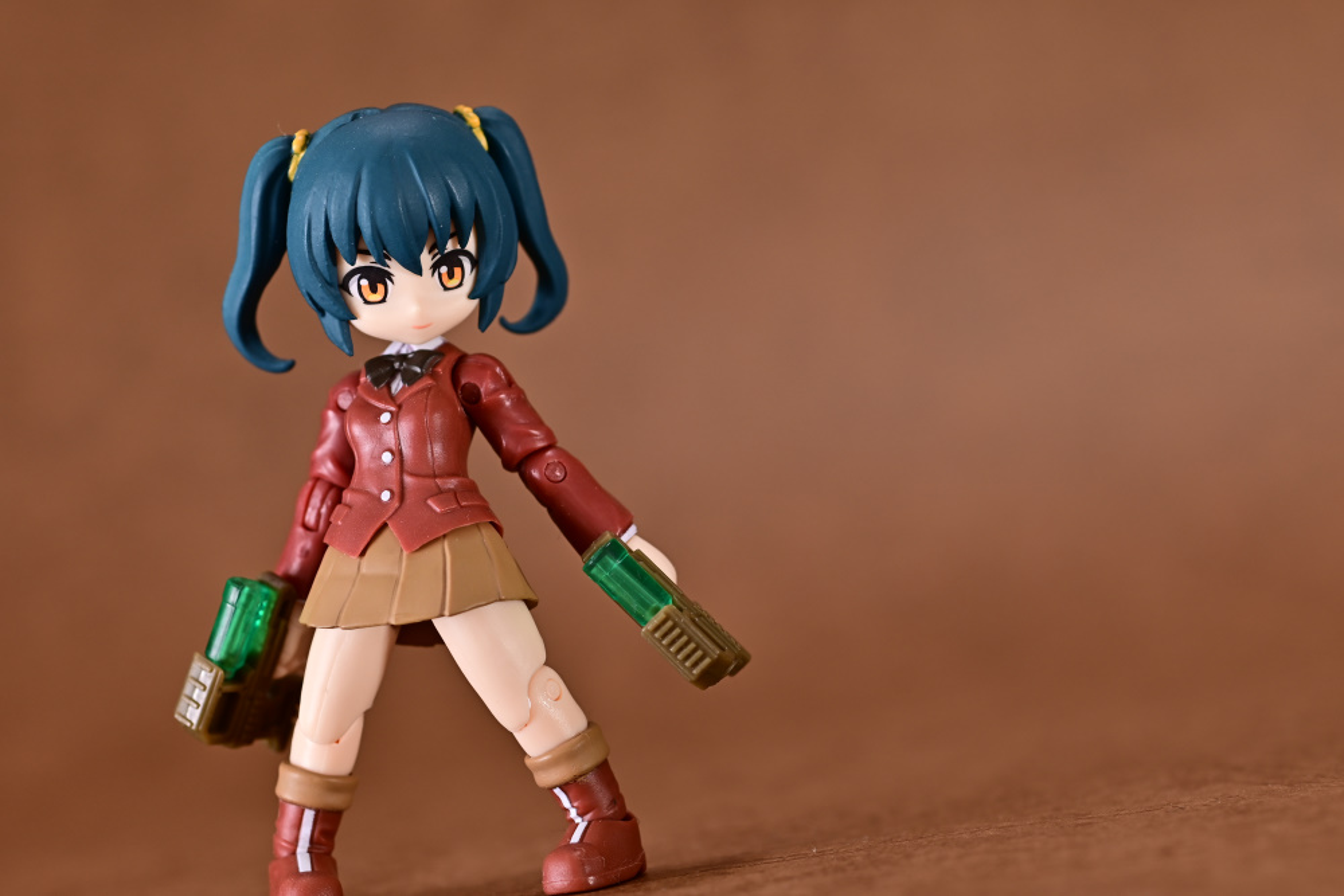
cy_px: 448
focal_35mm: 90
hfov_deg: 22.6
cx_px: 672
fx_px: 3360
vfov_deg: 15.2
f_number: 6.3
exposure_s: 1/1.3
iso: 100
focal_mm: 60
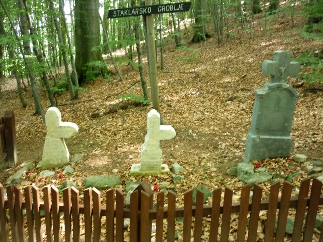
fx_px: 308
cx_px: 162
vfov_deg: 42.9
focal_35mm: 33
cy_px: 121
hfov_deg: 55.4
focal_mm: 5.5
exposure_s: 1/30
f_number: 2.8
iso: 250
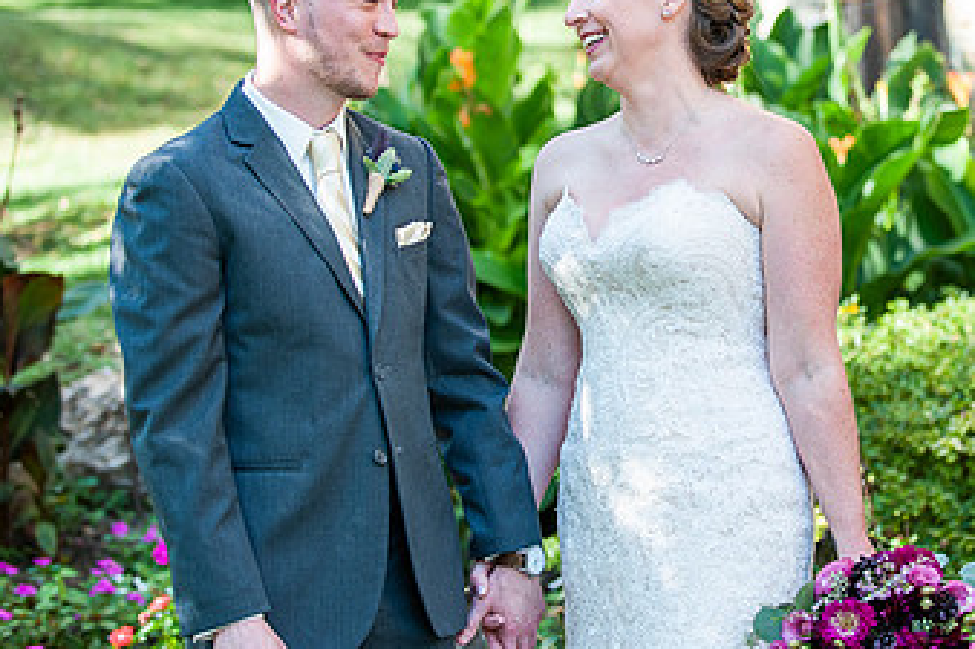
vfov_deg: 10.2
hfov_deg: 15.3
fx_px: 3627
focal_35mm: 134
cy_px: 193
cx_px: 707
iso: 400
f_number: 2.8
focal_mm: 78
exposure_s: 1/640
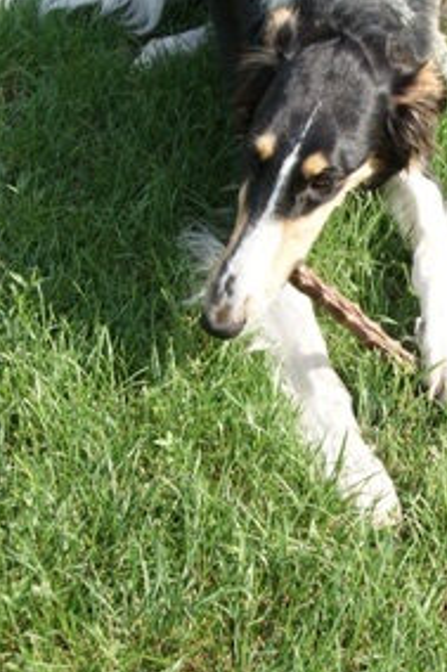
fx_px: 1417
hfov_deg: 17.9
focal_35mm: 76
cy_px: 128
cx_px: 284
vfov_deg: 26.1
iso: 100
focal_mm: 30
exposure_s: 1/160
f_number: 7.1
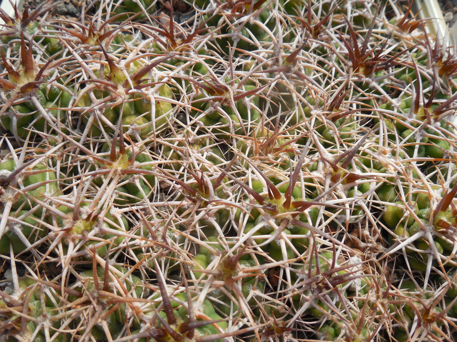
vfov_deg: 45.4
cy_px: 171
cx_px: 228
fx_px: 409
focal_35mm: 31
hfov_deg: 58.4
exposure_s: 1/640
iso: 125
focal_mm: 5.6
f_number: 3.6
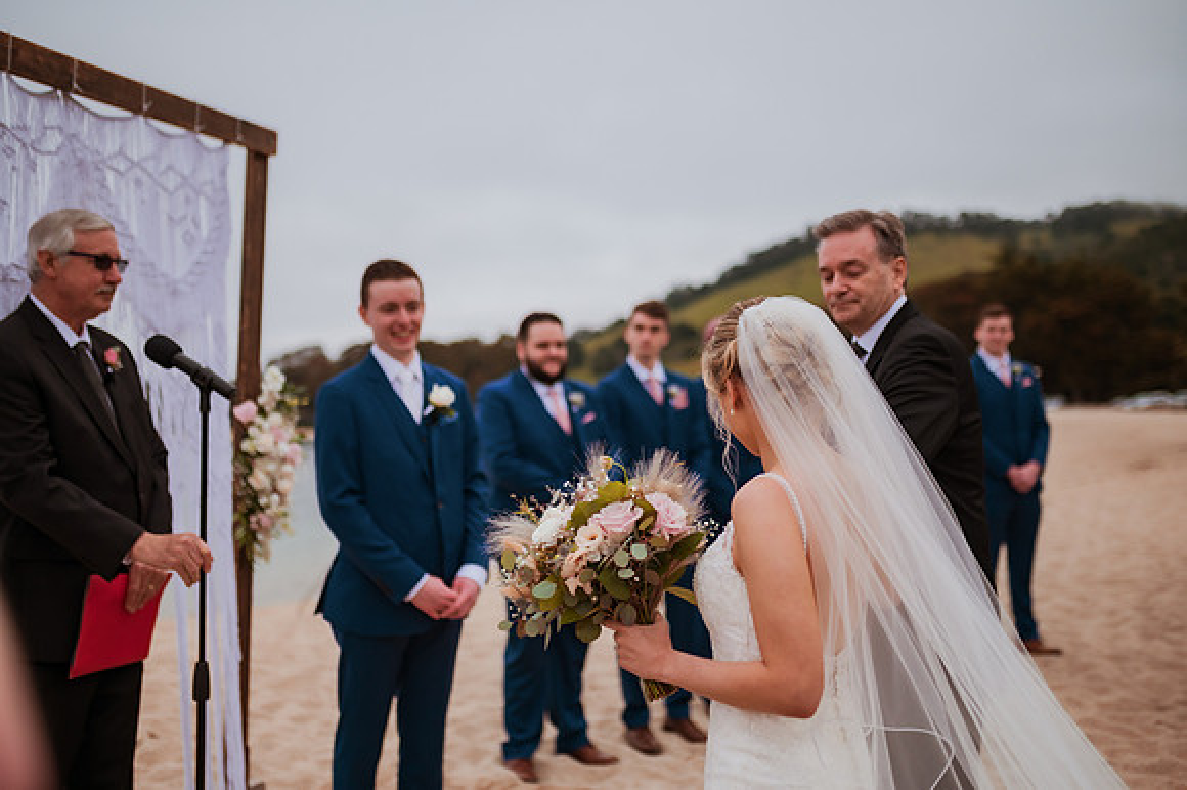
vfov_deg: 37.8
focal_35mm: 35
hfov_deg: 54.5
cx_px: 594
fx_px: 1153
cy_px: 395
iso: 500
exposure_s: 1/5000
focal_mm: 35
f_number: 1.8
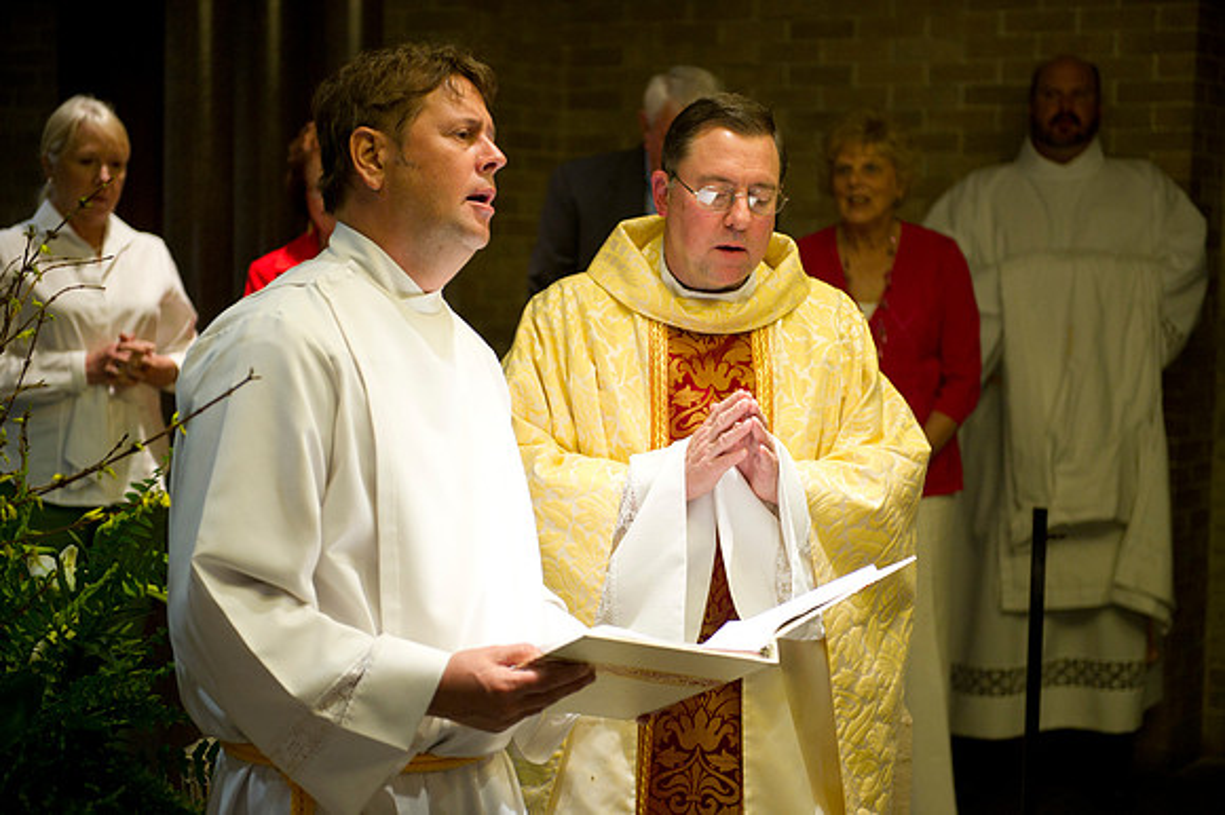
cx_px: 612
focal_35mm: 70
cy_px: 408
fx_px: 2380
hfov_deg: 28.9
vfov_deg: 19.4
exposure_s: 1/200
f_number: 2.8
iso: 2500
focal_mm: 70
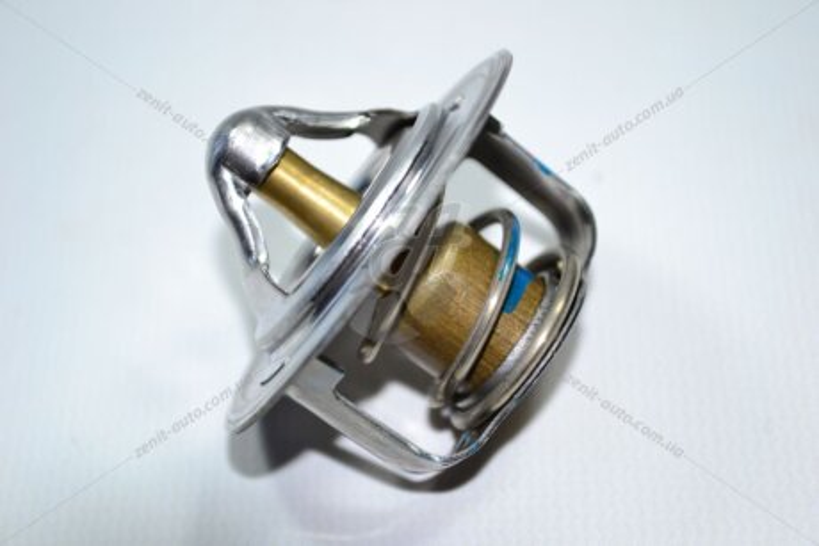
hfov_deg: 24.6
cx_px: 410
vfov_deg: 16.6
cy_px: 273
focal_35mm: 82
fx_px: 1877
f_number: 5.6
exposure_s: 1/160
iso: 400
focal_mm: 55
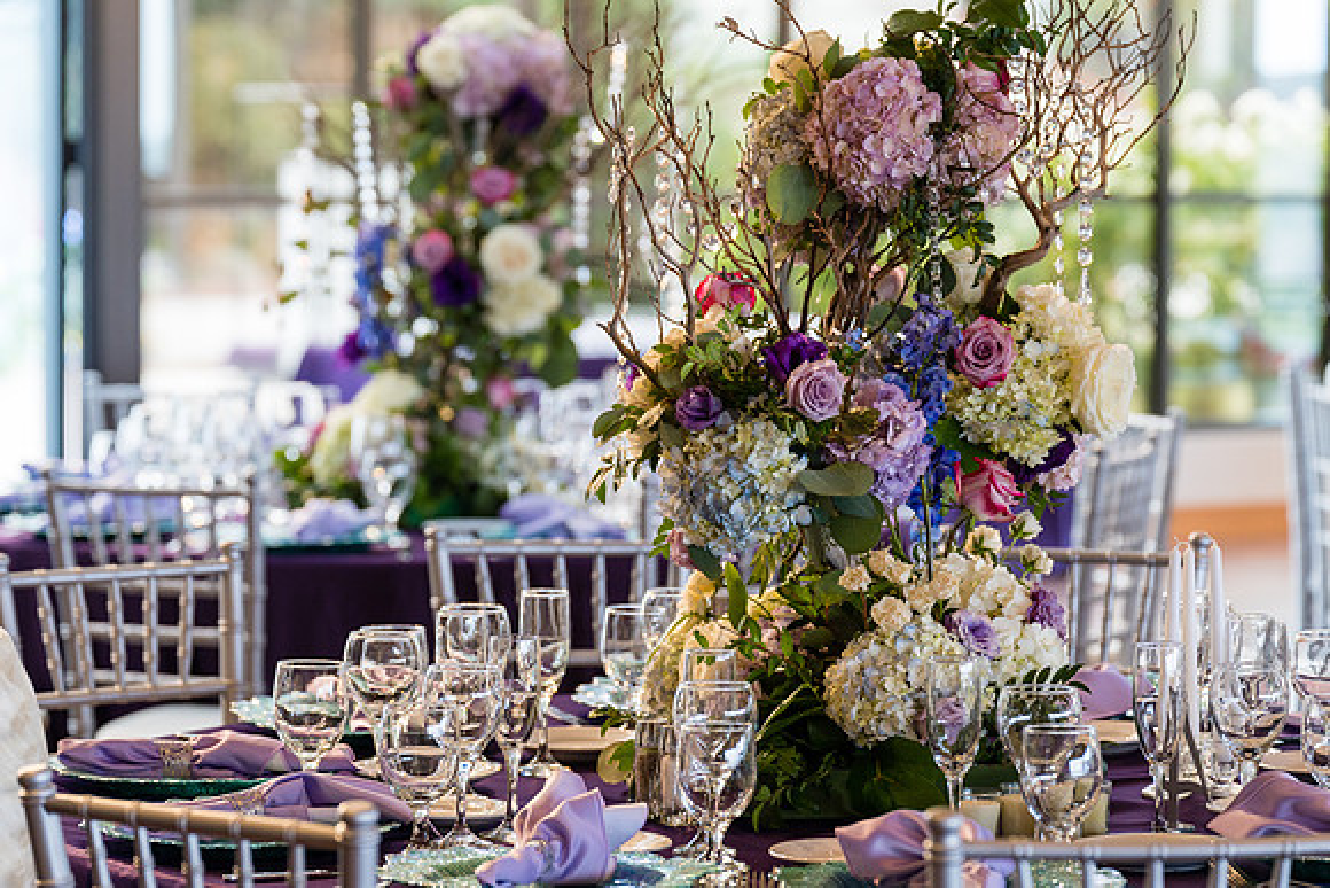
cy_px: 444
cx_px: 665
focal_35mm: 126
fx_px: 4656
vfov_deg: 10.9
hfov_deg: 16.3
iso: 640
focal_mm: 126
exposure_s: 1/160
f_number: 4
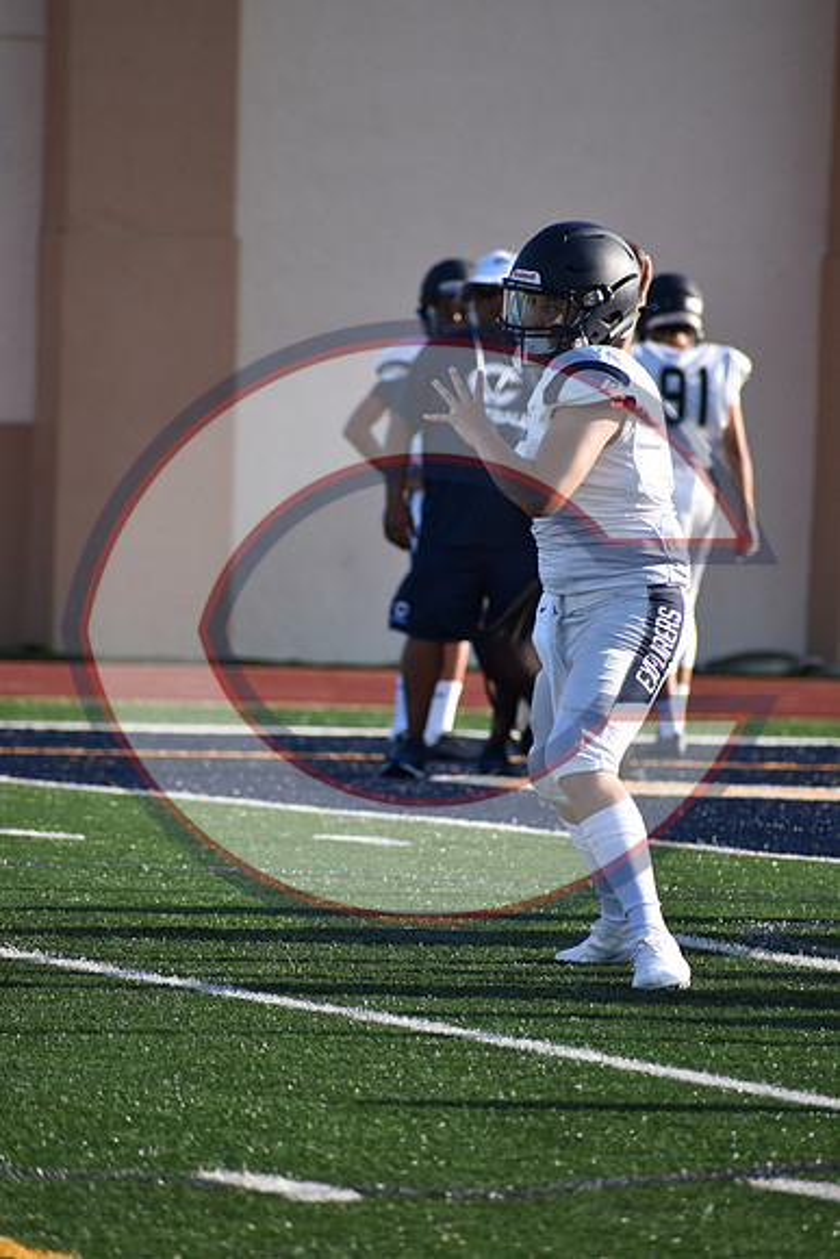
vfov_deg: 4.6
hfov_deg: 3.1
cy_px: 630
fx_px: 15739
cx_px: 420
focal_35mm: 450
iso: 500
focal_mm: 300
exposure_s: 1/1000
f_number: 6.3
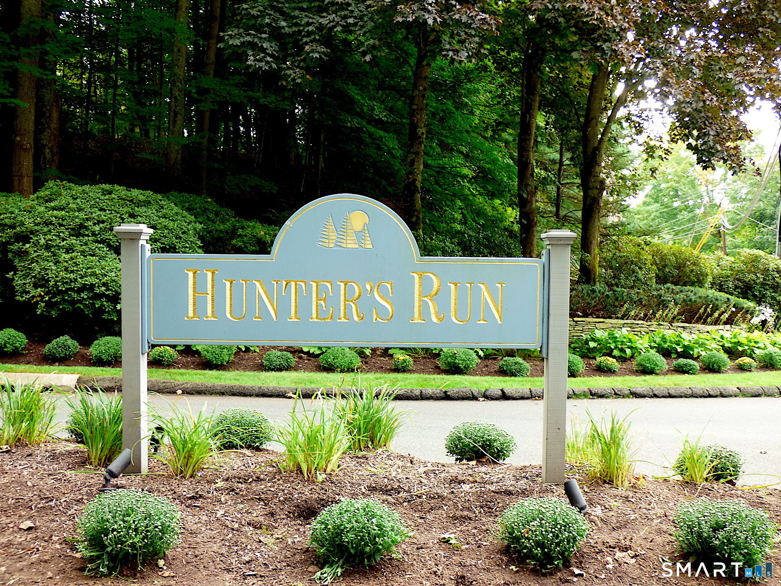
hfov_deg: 45.8
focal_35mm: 41
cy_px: 293
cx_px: 390
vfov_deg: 35.1
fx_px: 925
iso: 160
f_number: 3.6
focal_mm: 7.37
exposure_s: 1/60
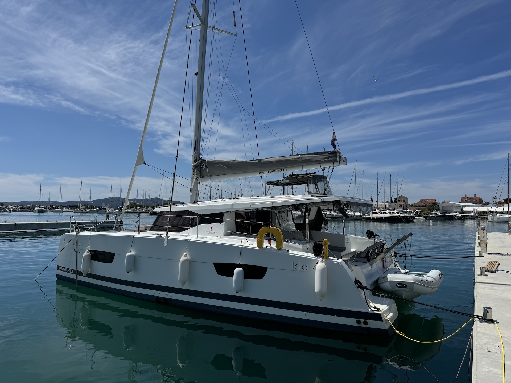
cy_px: 192
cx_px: 256
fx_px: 354
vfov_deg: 56.8
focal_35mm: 24
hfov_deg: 71.6
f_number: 1.78
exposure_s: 1/9009
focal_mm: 6.76
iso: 80
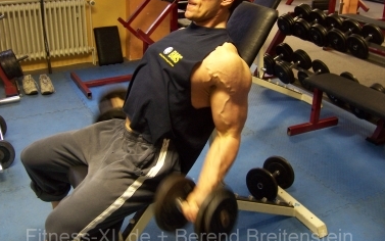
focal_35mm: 39
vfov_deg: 32.7
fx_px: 409
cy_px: 97
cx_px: 189
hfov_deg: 50.4
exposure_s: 1/8
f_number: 2.8
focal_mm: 6.2
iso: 160
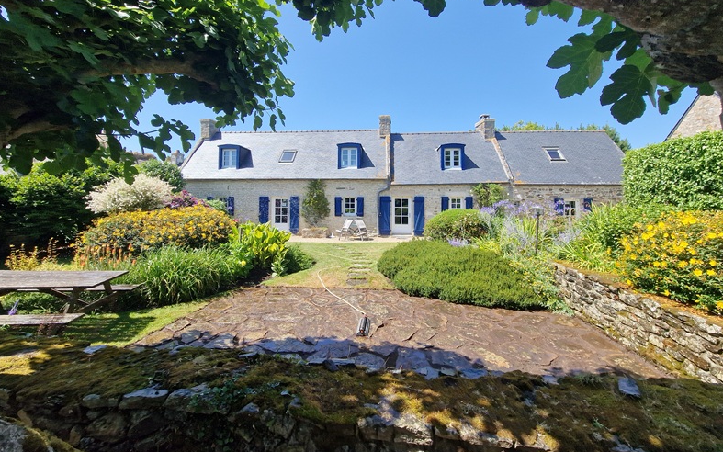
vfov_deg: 78.0
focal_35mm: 14
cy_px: 188
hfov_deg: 105.3
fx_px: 276
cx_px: 359
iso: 50
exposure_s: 1/1064
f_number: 2.2
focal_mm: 2.2
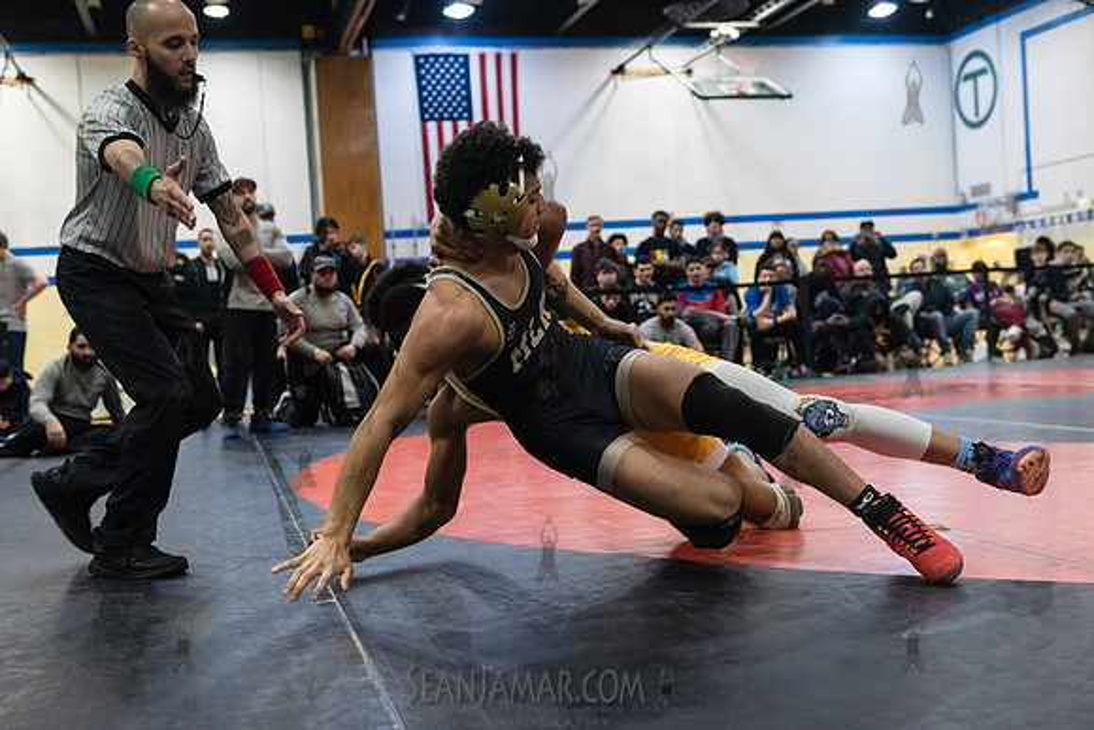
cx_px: 547
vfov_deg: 31.9
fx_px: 1277
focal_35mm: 42
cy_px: 365
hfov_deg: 46.4
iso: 8000
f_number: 3.2
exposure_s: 1/500
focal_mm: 42
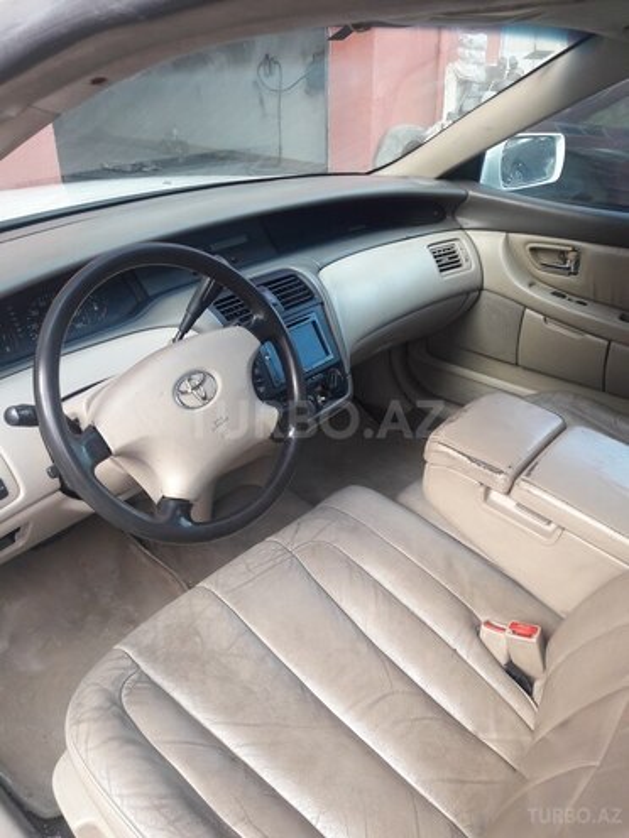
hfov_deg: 49.7
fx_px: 678
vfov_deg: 63.4
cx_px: 314
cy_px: 419
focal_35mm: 28
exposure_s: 1/100
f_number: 1.9
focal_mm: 3.7
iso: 50
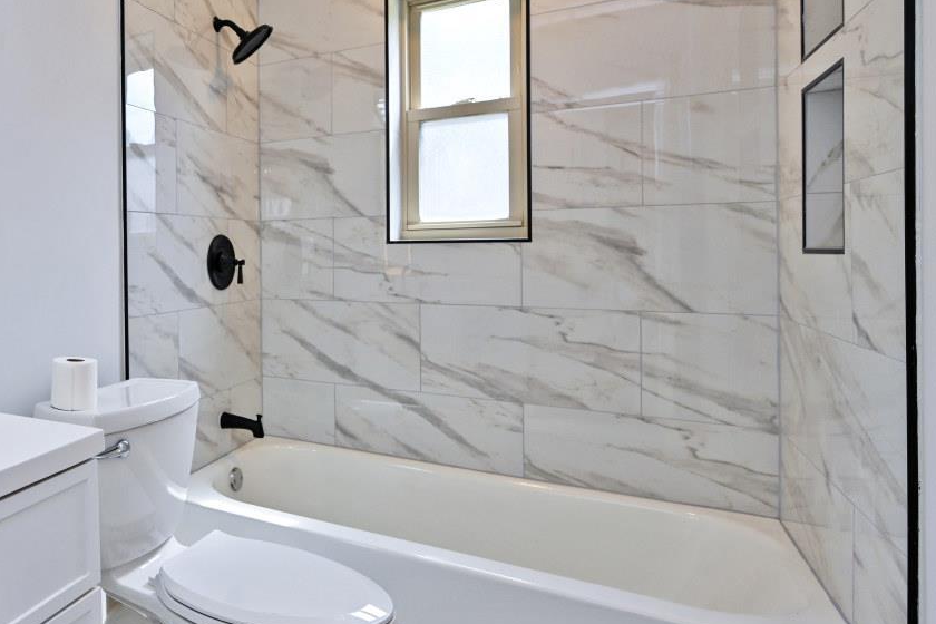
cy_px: 251
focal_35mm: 25
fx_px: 650
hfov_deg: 63.6
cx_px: 154
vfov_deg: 51.0
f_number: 5.6
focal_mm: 14
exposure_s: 1/125
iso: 200
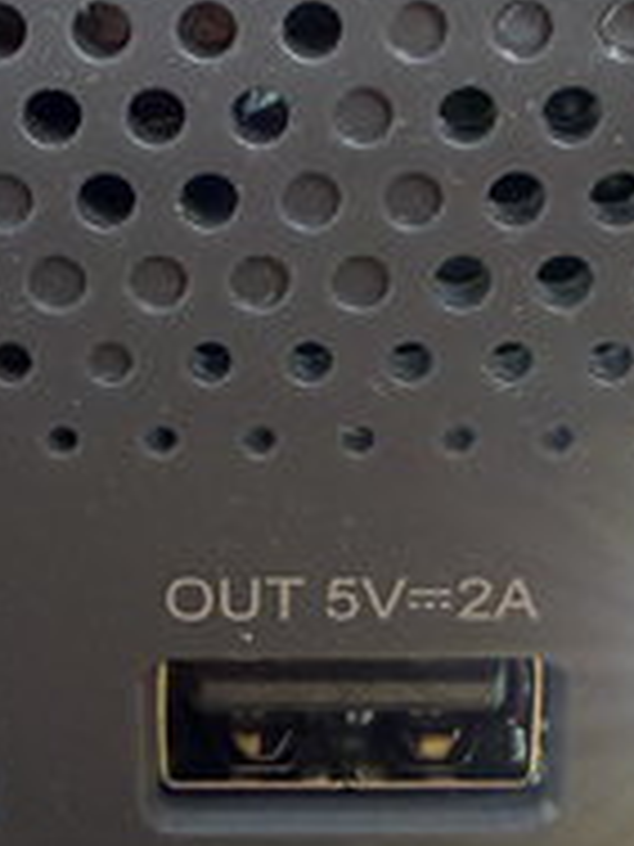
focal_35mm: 102
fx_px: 2491
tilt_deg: -20.7
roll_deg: +0.3
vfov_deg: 19.1
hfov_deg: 14.5
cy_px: 202
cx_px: 409
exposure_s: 1/121
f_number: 2.2
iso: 320
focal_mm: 2.22
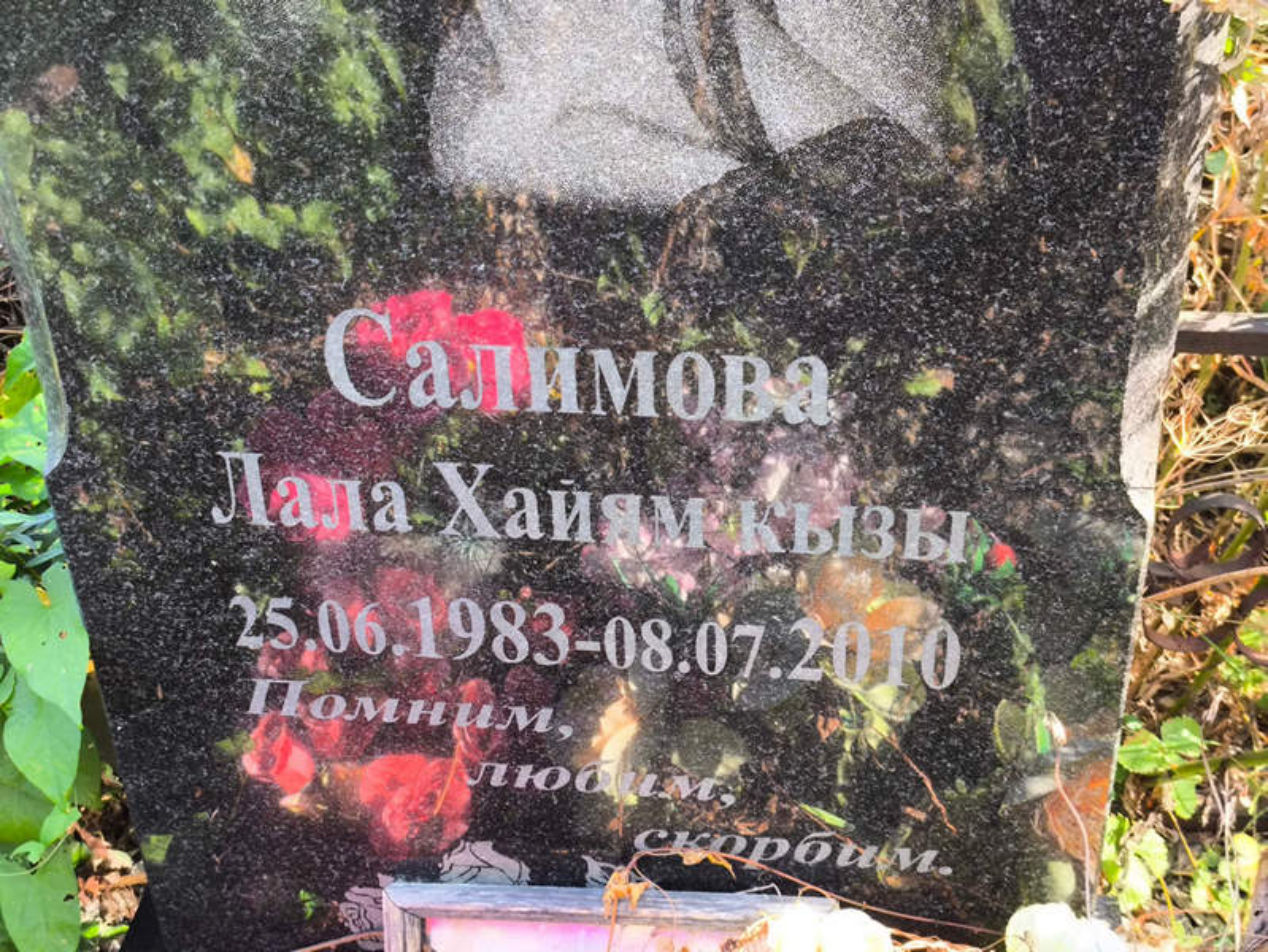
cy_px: 476
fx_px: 1832
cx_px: 634
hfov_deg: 38.2
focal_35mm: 50
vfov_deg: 29.1
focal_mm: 4.71
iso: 80
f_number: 1.7
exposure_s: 1/100
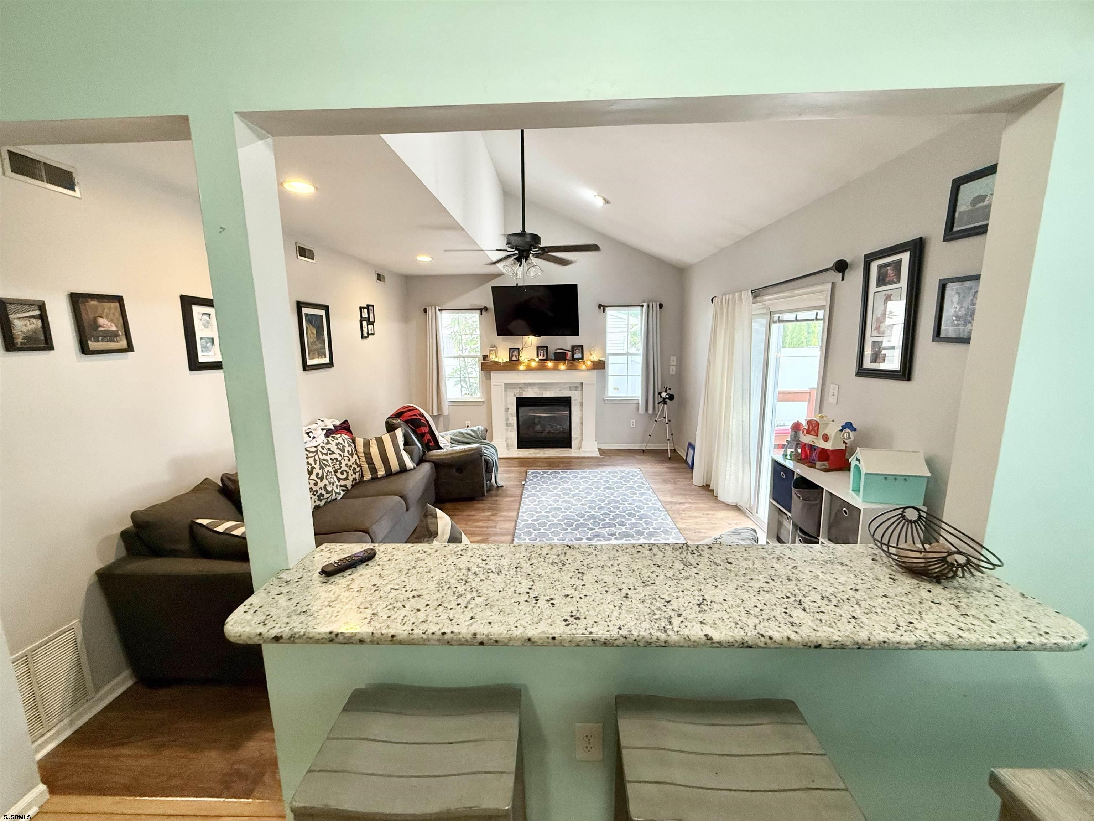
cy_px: 410
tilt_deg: -8.7
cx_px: 547
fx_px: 442
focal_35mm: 14
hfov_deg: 102.1
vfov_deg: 85.7
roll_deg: +1.0
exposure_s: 1/120
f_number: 2.2
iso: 250
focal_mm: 2.22
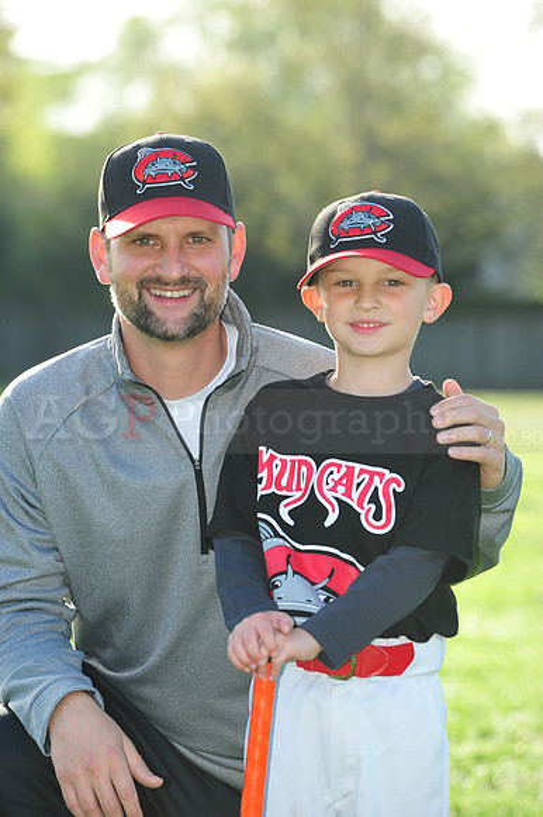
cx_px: 272
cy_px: 408
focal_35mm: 185
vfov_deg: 11.1
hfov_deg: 7.4
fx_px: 4190
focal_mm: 185
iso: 400
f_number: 7.1
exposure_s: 1/400
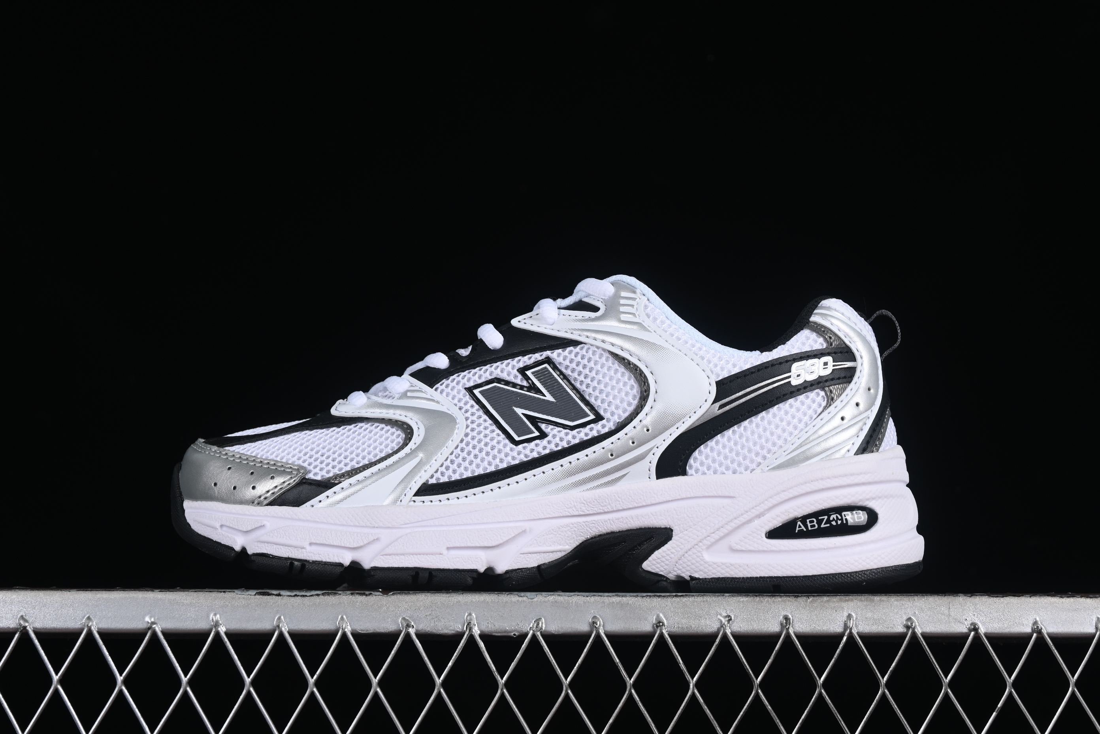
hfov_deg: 27.0
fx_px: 2291
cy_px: 367
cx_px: 550
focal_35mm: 75
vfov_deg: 18.2
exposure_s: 1/80
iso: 160
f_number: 8
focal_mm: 50
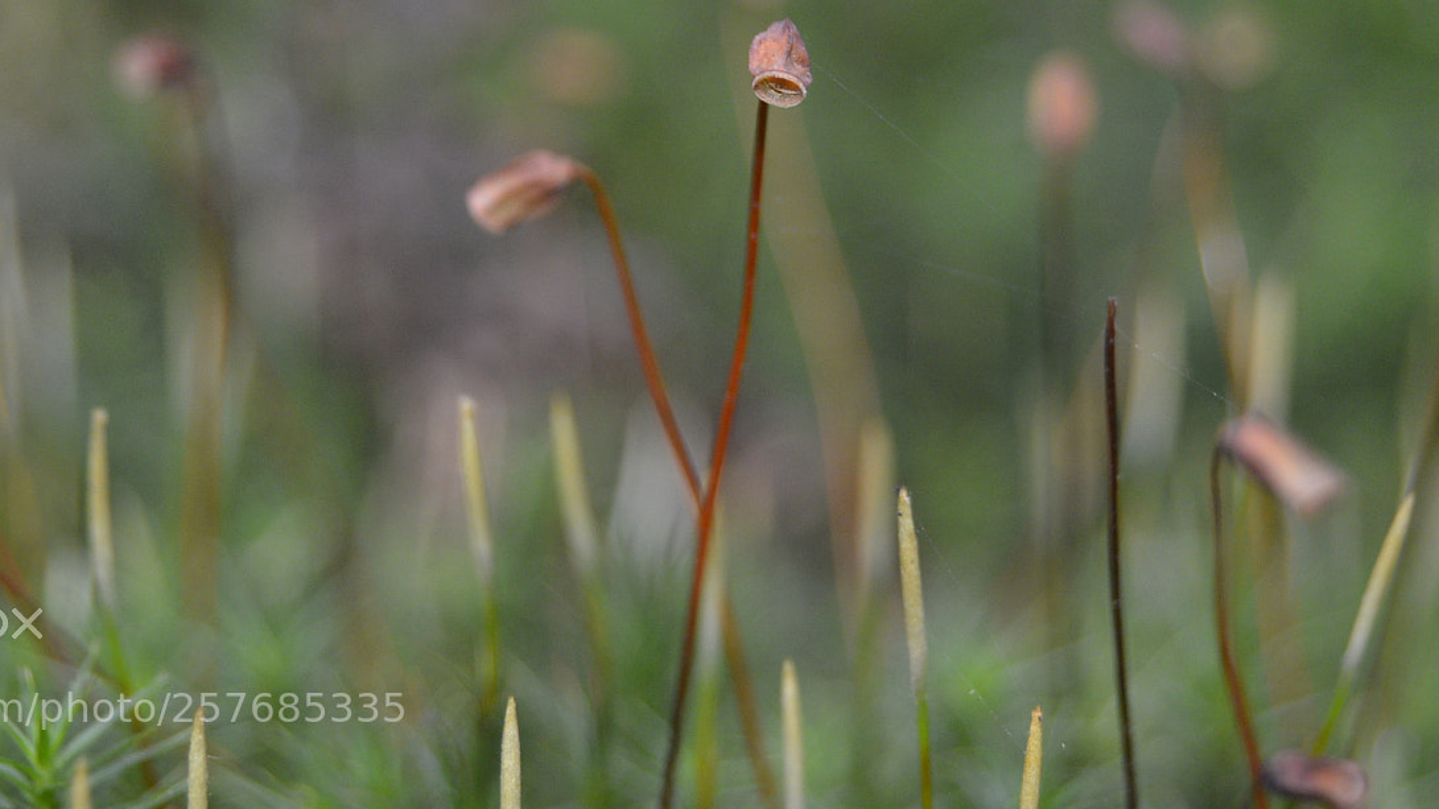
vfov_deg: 9.5
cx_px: 771
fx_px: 4837
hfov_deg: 16.9
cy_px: 110
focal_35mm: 127
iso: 720
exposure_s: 1/60
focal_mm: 55
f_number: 5.6
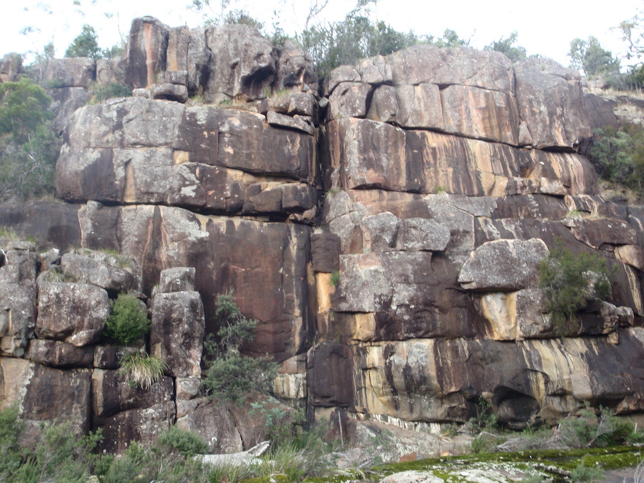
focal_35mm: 28
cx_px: 322
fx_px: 521
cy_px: 242
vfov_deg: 49.7
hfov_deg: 63.4
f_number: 3.5
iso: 100
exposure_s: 1/20
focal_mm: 5
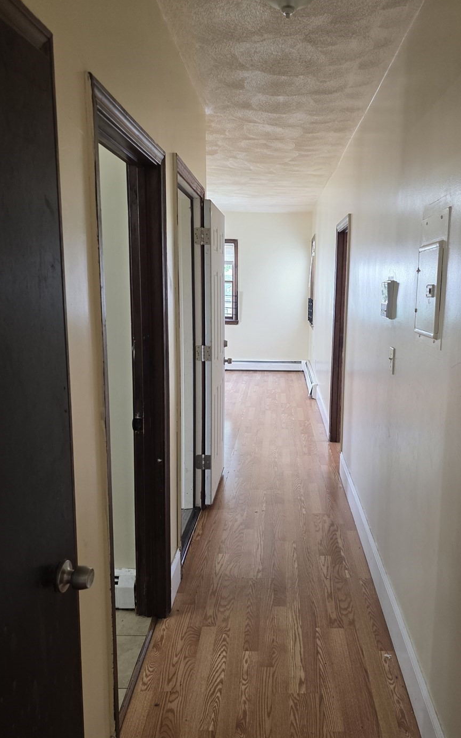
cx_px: 286
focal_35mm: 27
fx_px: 543
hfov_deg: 45.7
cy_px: 384
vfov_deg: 68.4
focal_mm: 6.25
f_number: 1.7
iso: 200
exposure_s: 1/120
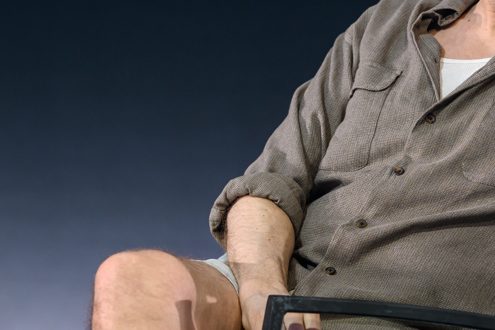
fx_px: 2846
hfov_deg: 9.9
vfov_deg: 6.6
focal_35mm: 207
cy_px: 69
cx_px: 359
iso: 1250
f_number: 4
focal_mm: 96
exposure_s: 1/320
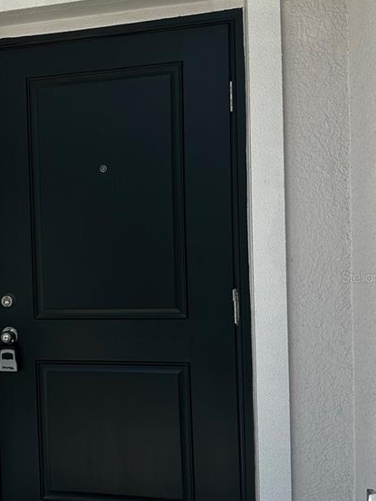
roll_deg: +1.7
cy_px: 277
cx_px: -2
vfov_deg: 36.8
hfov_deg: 26.5
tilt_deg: -1.2
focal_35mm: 52
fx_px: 754
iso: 80
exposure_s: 1/2732
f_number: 1.78
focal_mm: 6.86
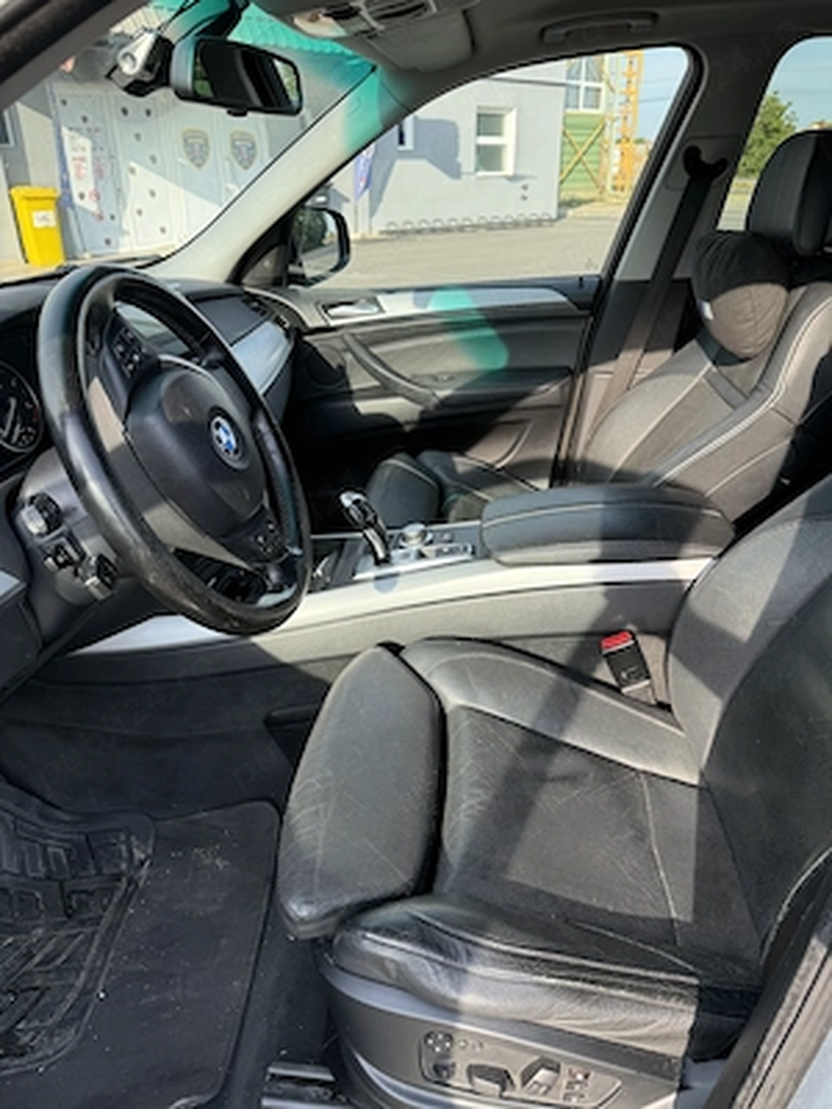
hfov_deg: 56.8
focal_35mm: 24
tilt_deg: -27.0
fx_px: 769
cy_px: 554
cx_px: 416
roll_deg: +0.4
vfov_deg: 71.6
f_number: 1.78
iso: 100
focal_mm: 6.76
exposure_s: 1/1018
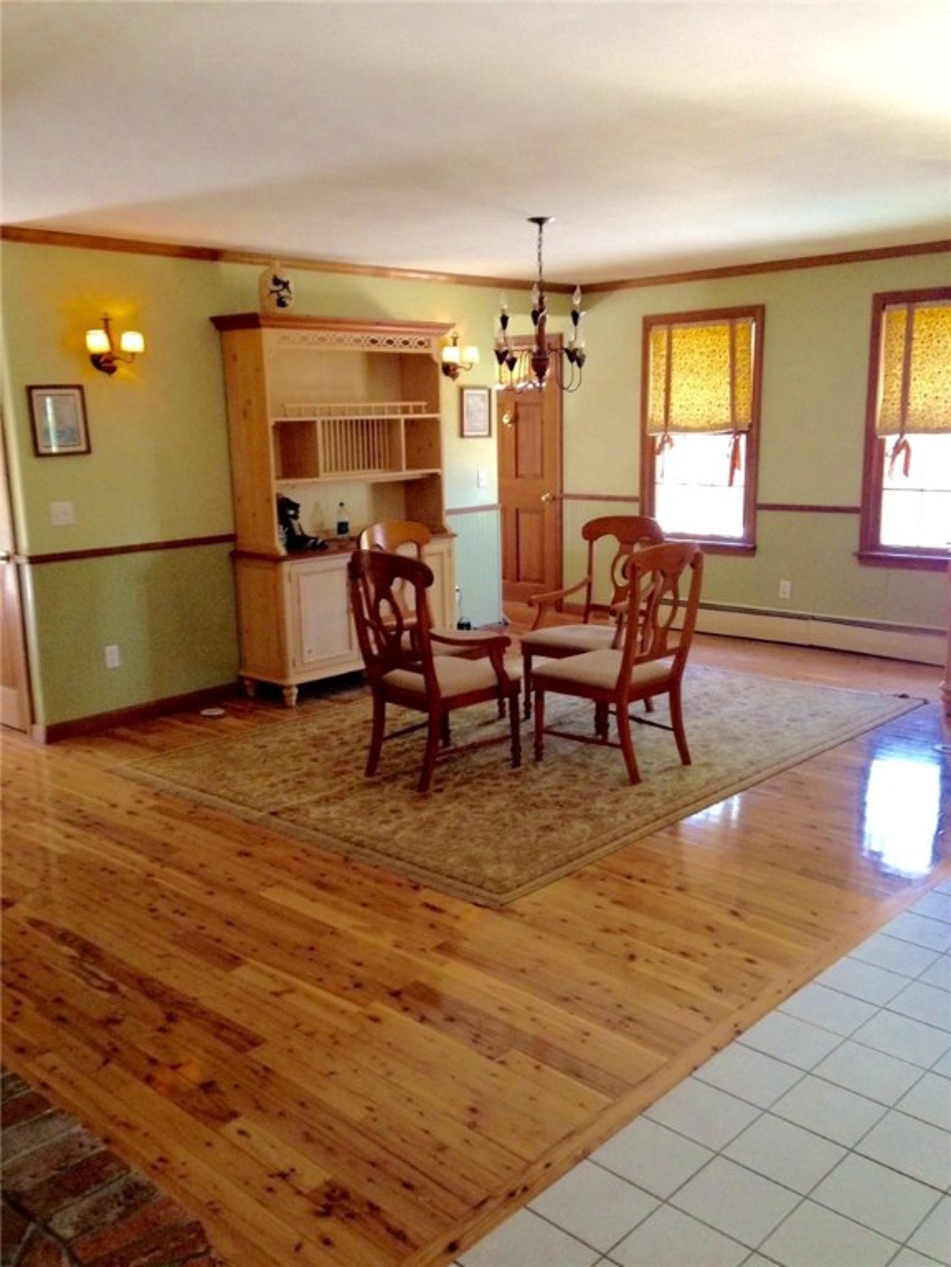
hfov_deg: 42.9
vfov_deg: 55.4
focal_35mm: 33
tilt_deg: -8.3
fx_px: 1209
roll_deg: +0.9
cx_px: 476
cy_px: 634
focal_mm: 4.12
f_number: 2.4
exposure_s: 1/20
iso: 250
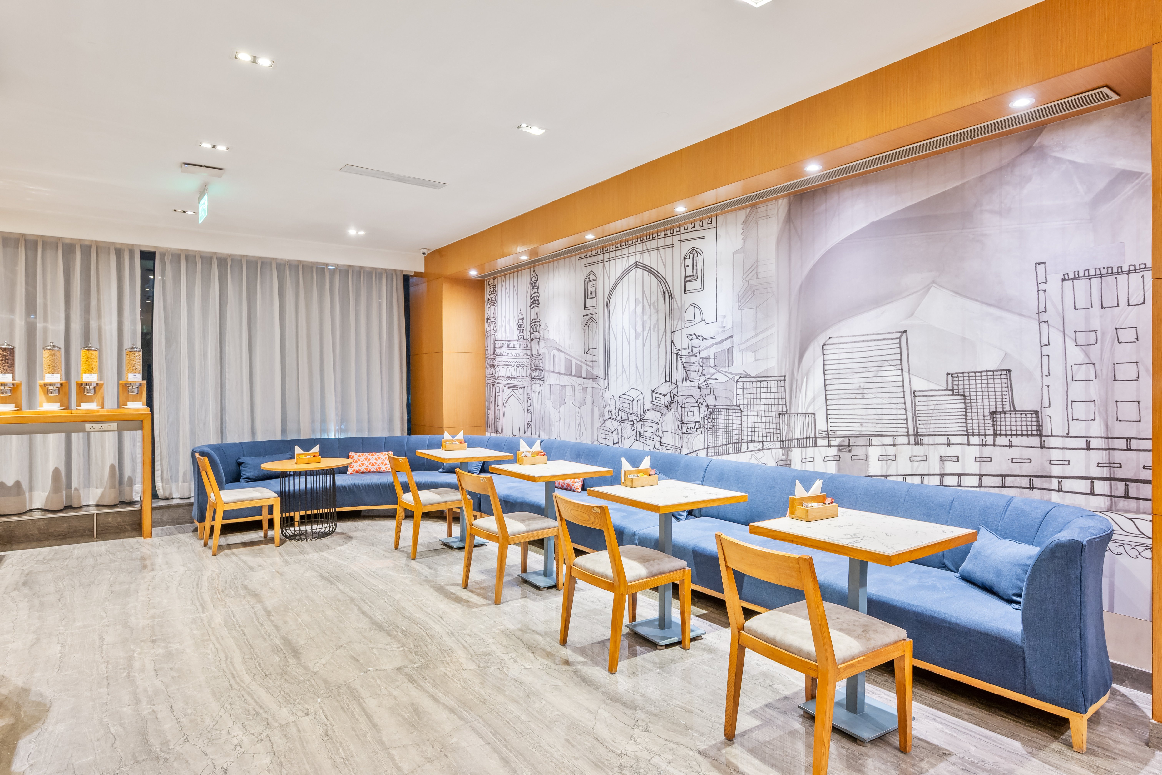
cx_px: 581
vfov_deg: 61.9
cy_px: 388
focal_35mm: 20
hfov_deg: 84.0
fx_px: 646
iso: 400
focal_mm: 20
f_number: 8
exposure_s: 1/2.5
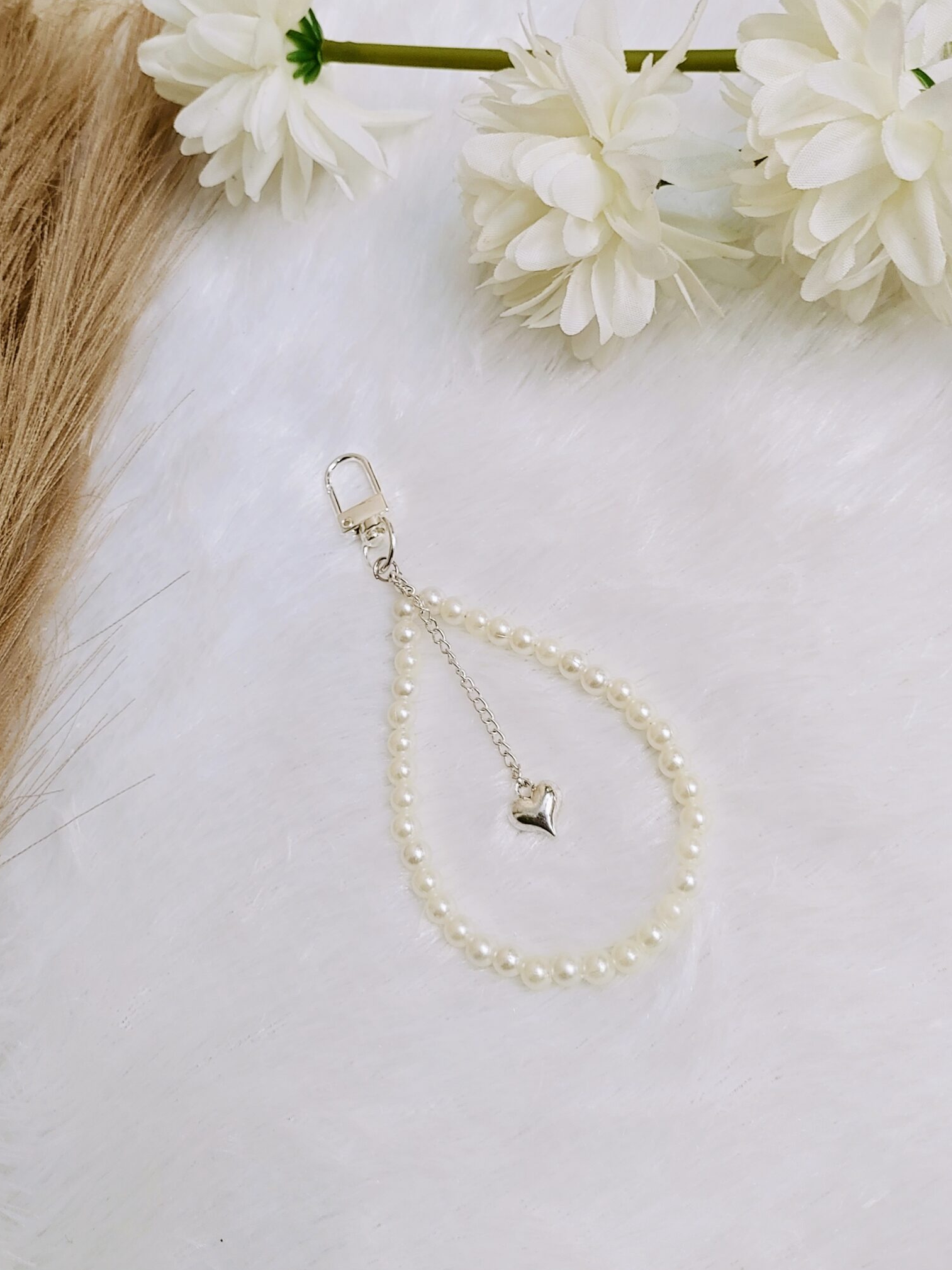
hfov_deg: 42.9
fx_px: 1210
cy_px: 563
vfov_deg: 55.2
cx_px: 439
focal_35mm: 33
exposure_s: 1/50
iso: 100
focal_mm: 4.36
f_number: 1.8
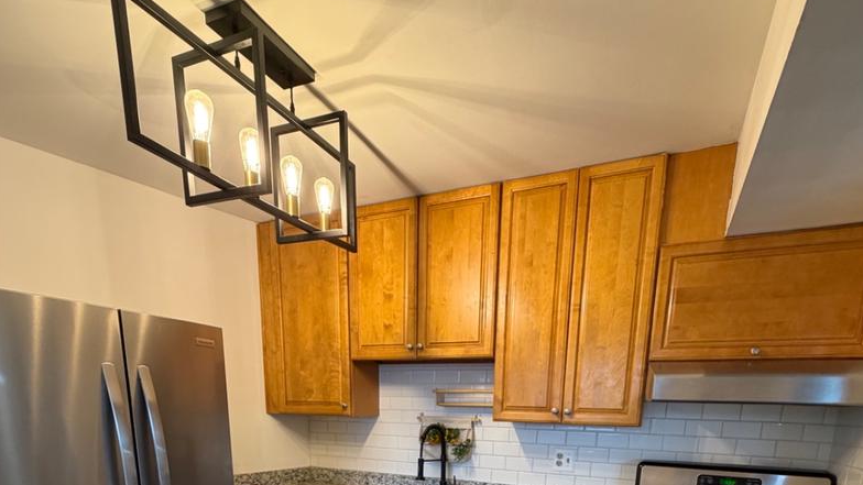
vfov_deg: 44.0
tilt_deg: -12.0
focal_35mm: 21
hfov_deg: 83.8
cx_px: 441
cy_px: 506
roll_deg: -1.5
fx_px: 481
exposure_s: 1/60
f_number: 2.2
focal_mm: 2.22
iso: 250
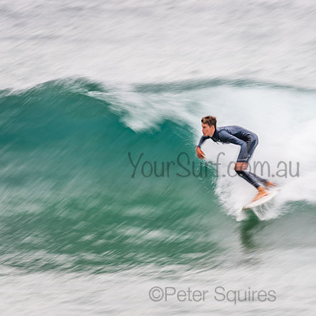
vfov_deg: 2.7
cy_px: 158
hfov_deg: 2.7
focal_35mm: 641
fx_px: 6620
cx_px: 213
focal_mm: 500
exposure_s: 1/20
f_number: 13
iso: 64
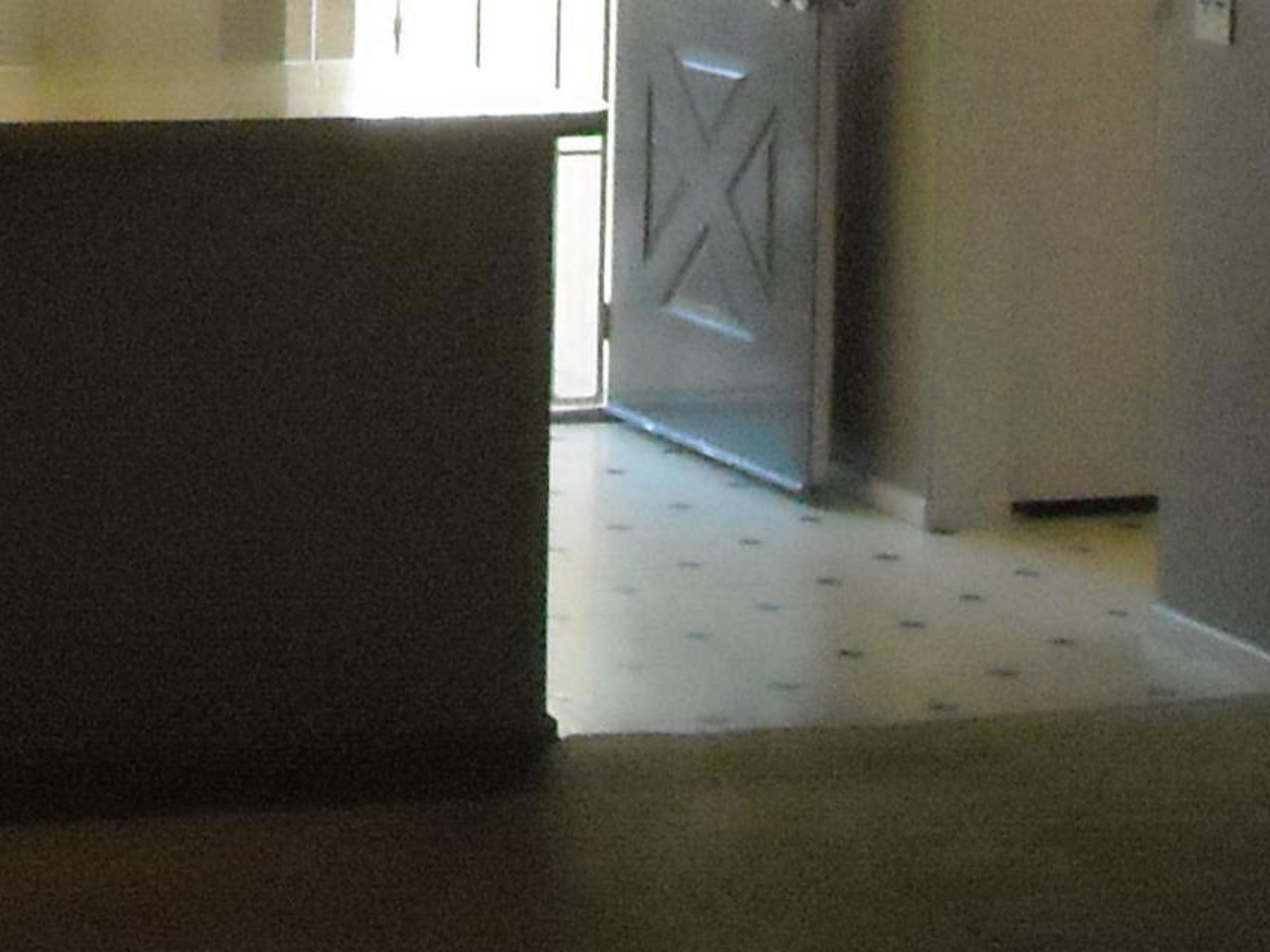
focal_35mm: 124
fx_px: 4549
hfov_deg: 15.7
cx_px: 123
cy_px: -544
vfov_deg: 11.4
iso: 800
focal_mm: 5.7
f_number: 2.8
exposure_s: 1/250
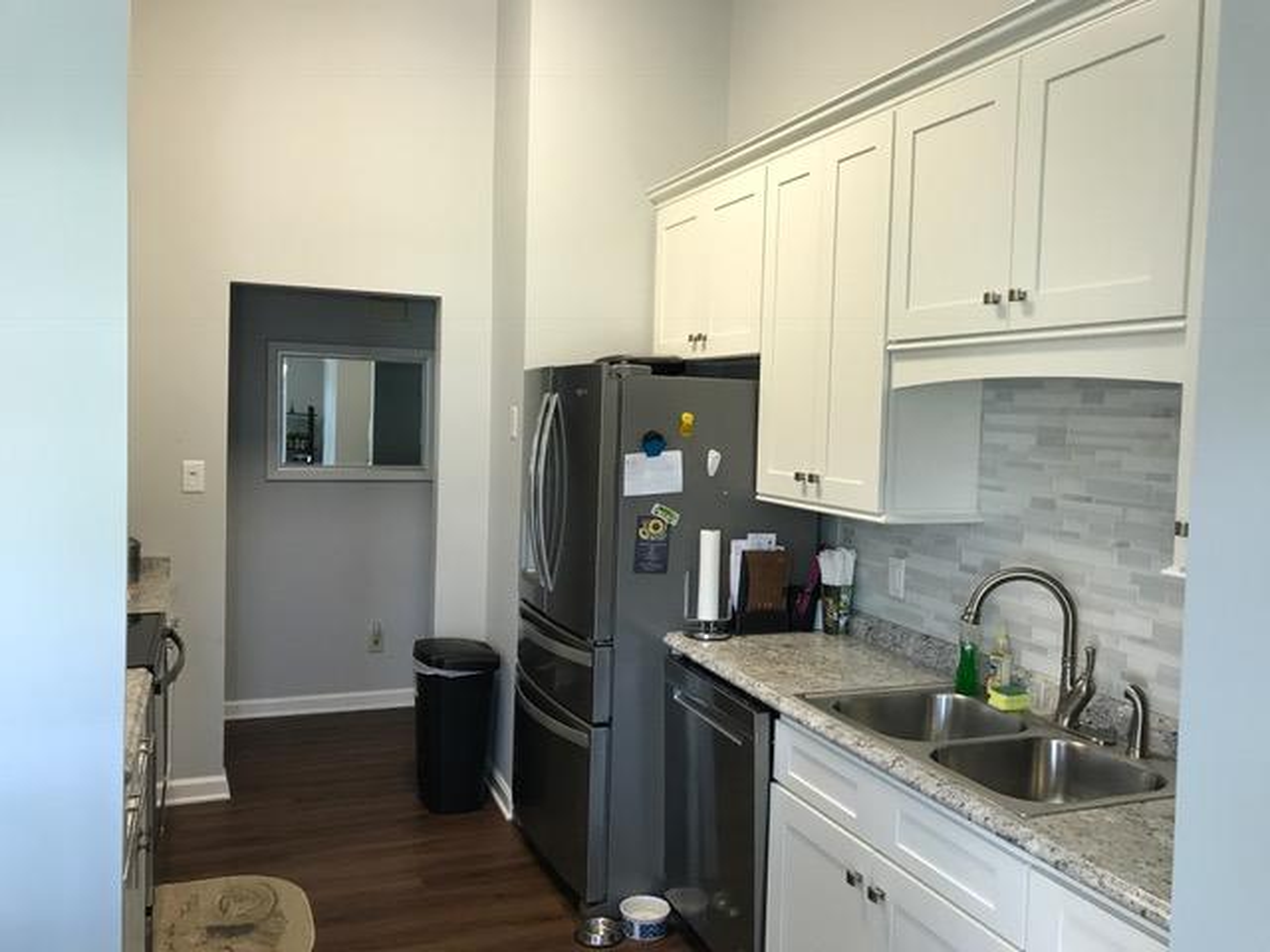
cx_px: 635
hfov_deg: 63.4
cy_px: 476
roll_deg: -2.1
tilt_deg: -3.0
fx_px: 1027
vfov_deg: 49.7
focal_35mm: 28
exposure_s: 1/30
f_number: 1.8
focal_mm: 3.99
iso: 40
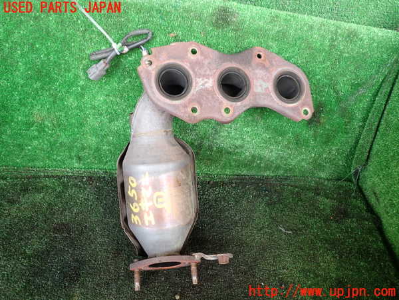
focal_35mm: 30
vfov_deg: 46.8
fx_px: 346
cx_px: 200
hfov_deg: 60.0
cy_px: 150
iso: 200
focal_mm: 5.4
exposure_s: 1/60
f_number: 2.3
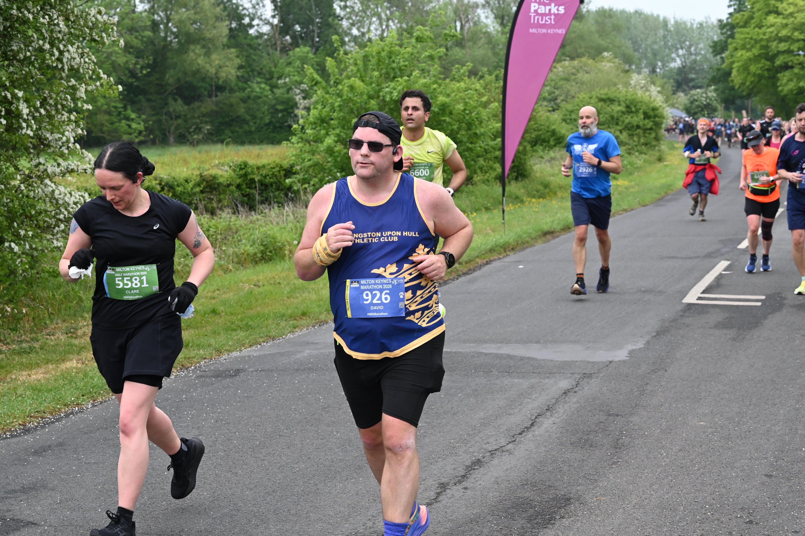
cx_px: 402
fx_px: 1632
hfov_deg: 27.7
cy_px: 268
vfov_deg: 18.7
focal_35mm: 73
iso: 2000
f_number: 8
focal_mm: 73
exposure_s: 1/800
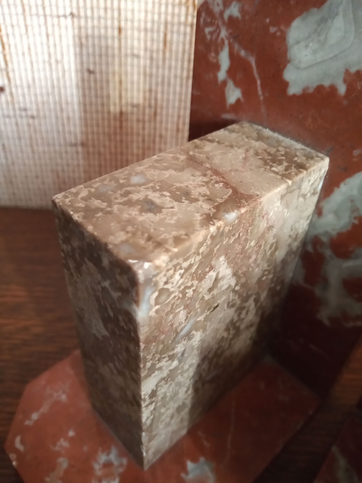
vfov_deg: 81.7
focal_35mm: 20
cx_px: 181
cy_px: 242
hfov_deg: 66.0
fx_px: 279
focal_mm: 3.54
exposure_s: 1/20
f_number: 2
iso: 1336
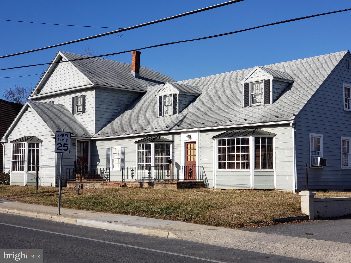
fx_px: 527
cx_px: 176
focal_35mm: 52
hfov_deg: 36.8
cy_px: 132
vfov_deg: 28.0
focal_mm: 6
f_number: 2.4
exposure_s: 1/1108
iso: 32
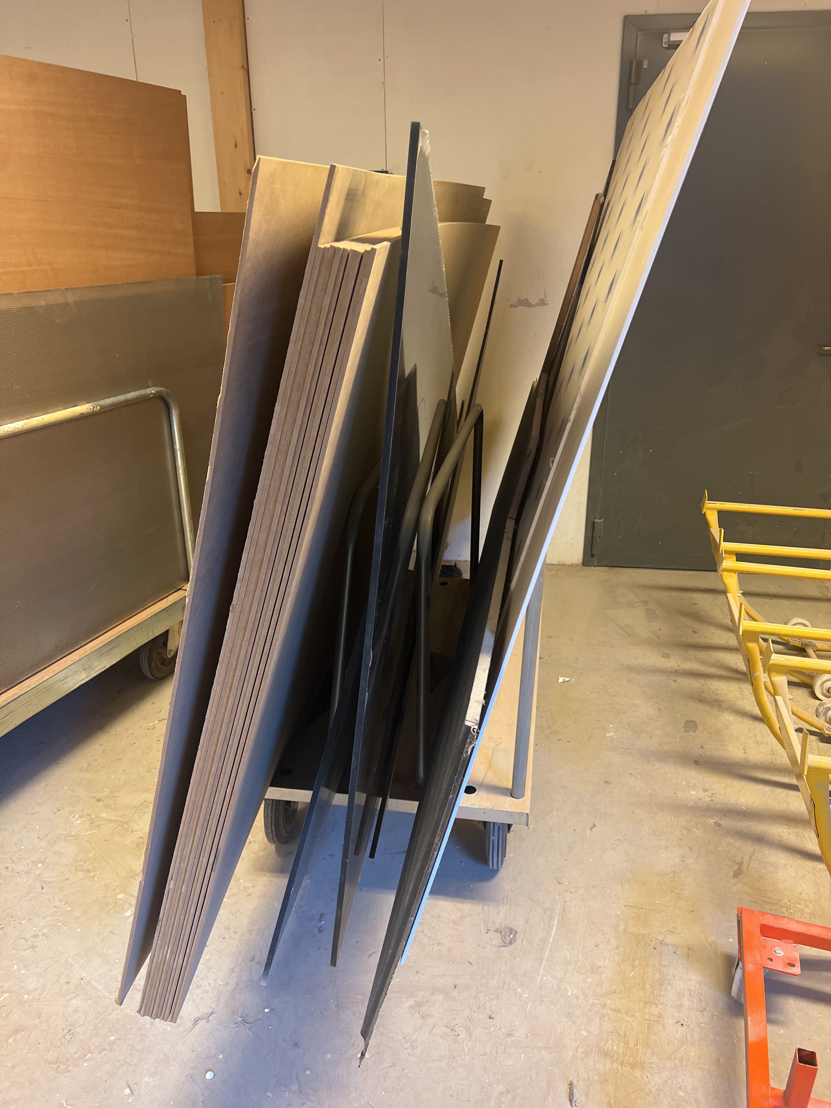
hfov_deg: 53.1
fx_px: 832
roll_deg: +0.2
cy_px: 554
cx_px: 416
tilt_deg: -21.5
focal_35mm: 26
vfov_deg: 67.3
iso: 160
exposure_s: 1/50
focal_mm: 5.7
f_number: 1.5
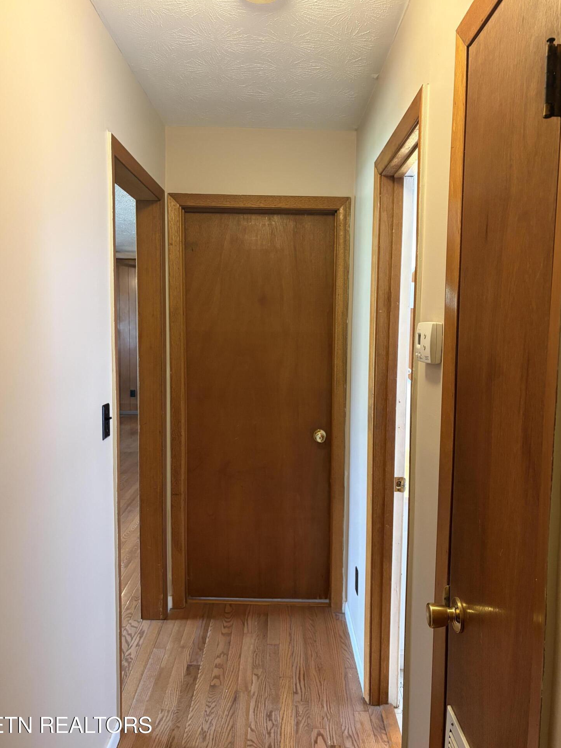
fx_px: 584
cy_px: 372
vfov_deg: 65.3
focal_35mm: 27
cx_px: 279
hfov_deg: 51.3
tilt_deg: -4.9
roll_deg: -0.7
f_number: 1.6
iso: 320
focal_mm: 5.96
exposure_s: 1/60
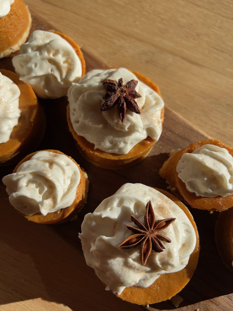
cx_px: 116
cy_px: 156
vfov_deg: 67.3
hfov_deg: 53.1
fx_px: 233
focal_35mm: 26
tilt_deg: -77.5
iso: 50
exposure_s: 1/1412
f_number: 1.5
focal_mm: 5.7
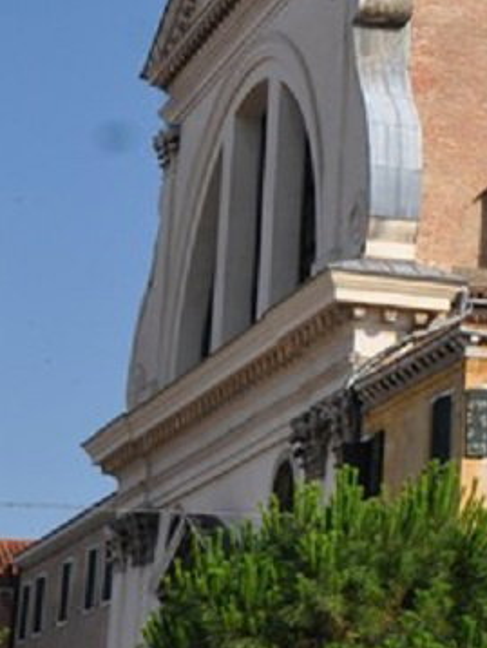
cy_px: 201
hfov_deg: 10.6
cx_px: 1075
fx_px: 2323
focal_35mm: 124
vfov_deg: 15.8
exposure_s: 1/400
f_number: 10
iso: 200
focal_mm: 20
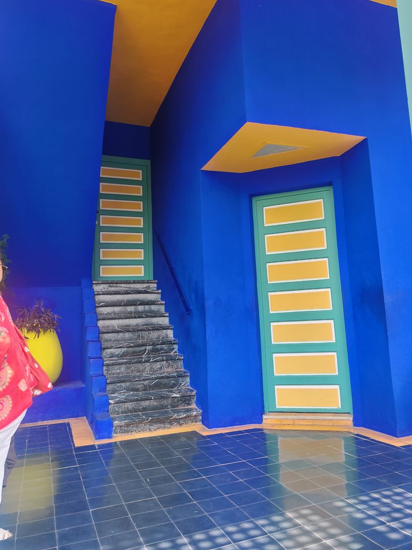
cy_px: 242
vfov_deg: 65.1
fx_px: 429
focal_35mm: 27
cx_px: 230
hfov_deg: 51.2
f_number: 2
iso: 100
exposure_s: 1/760
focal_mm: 6.83
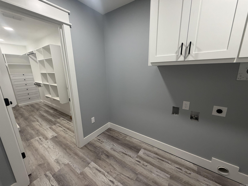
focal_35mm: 14
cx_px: 124
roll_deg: +1.5
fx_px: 100
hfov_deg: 102.1
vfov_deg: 85.7
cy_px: 93
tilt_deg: -13.7
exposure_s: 1/120
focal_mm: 2.22
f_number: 2.2
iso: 320
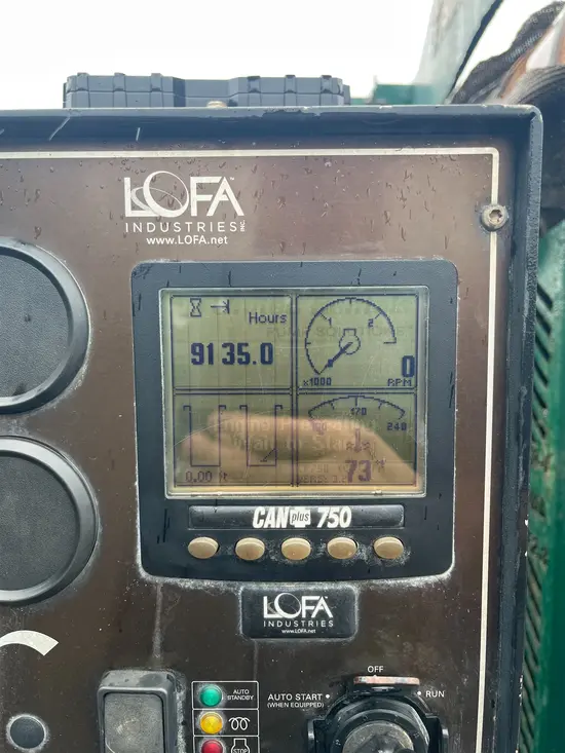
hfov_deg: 53.1
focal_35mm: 26
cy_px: 376
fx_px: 566
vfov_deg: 67.3
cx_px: 282
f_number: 1.6
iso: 40
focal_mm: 5.1
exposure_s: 1/122
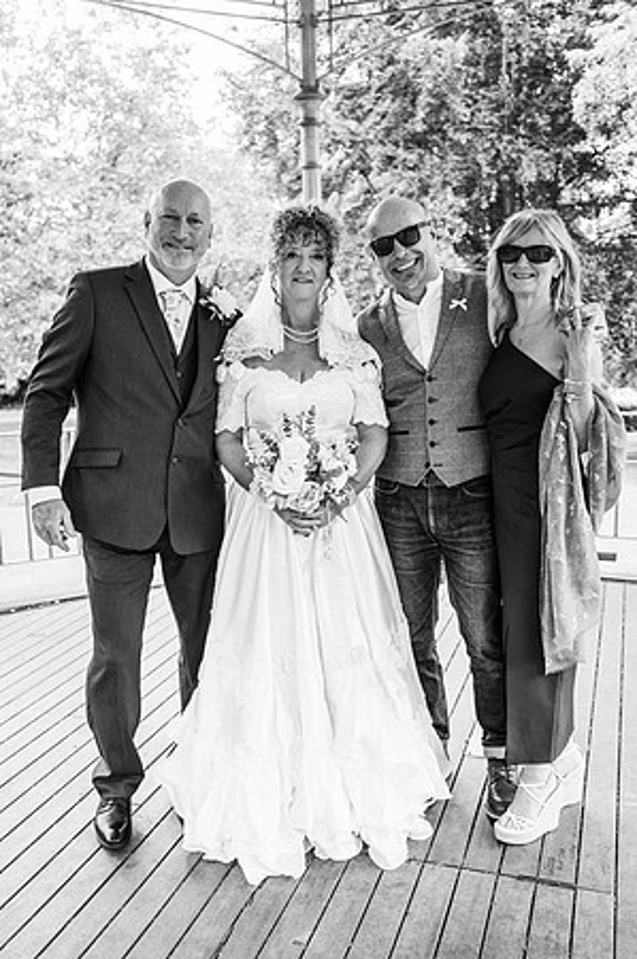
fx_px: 931
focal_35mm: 35
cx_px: 318
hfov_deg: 37.8
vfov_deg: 54.5
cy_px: 480
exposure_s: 1/200
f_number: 3.5
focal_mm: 35
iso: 100
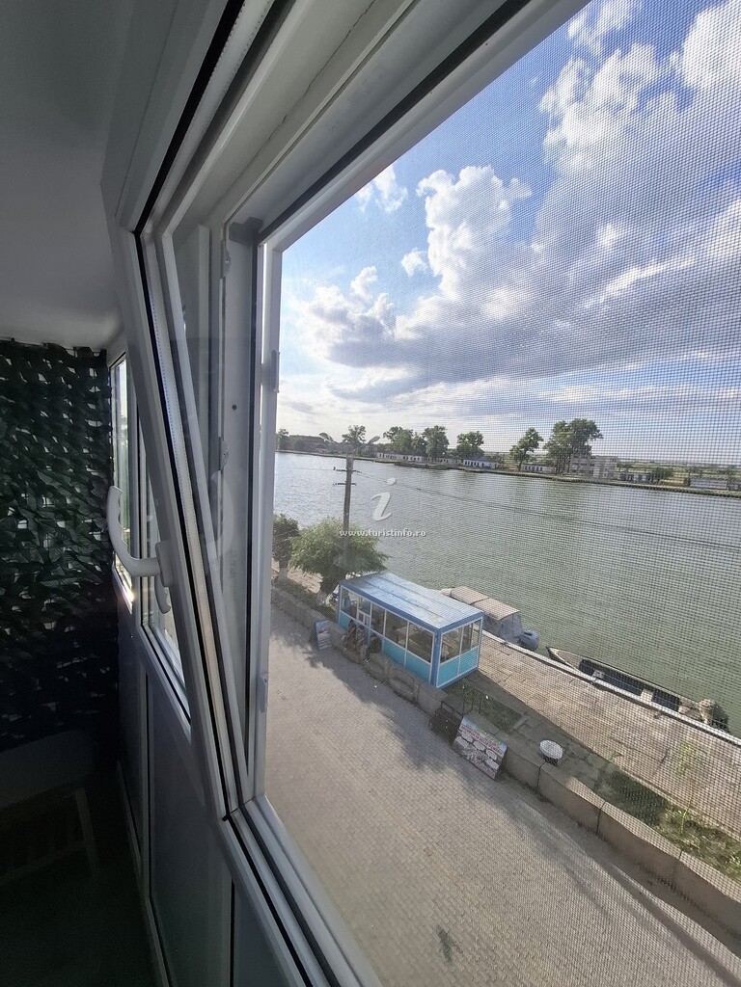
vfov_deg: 106.2
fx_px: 371
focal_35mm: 13
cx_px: 370
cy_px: 494
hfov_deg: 89.9
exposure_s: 1/573
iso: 40
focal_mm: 1.74
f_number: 2.2
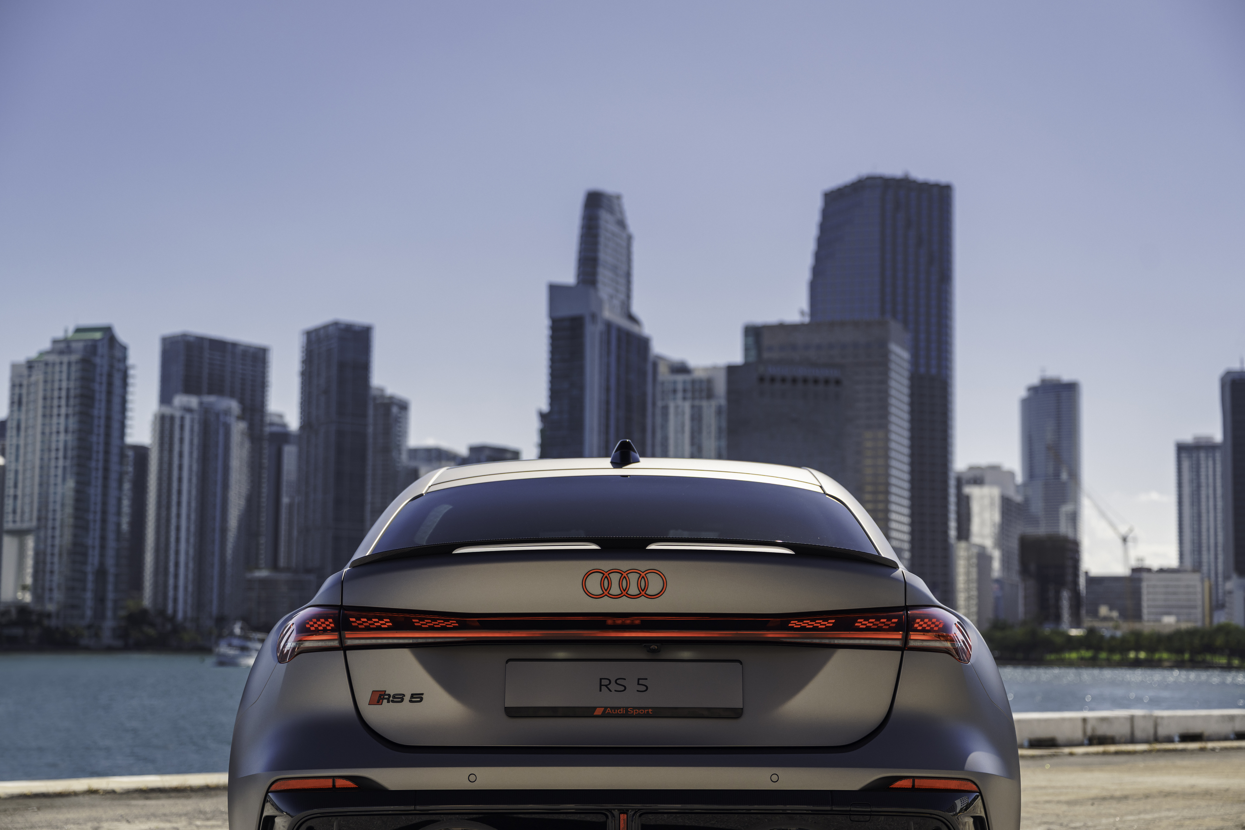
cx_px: 622
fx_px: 1971
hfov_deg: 35.1
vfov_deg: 23.8
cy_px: 415
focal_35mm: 57
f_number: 3.5
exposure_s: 1/800
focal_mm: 57
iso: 200
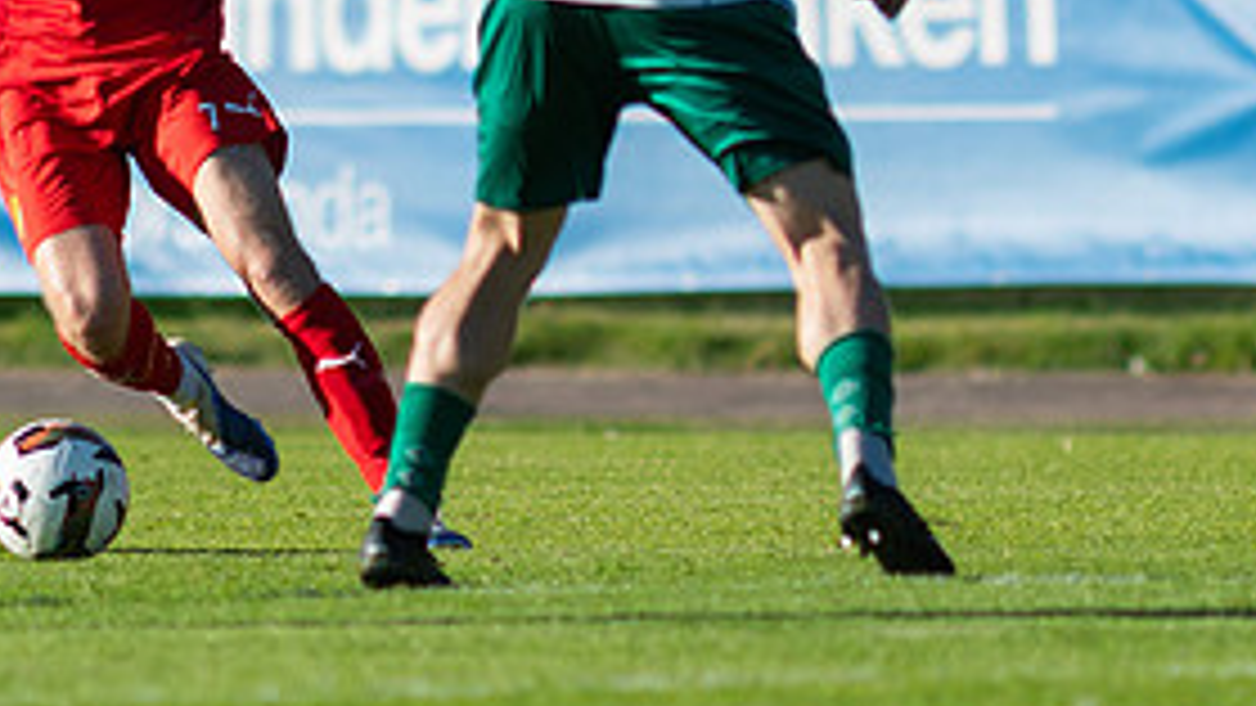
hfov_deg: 1.6
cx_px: 180
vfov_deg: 0.9
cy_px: 97
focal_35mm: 1338
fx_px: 44565
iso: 100
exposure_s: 1/1600
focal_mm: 300
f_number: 3.2
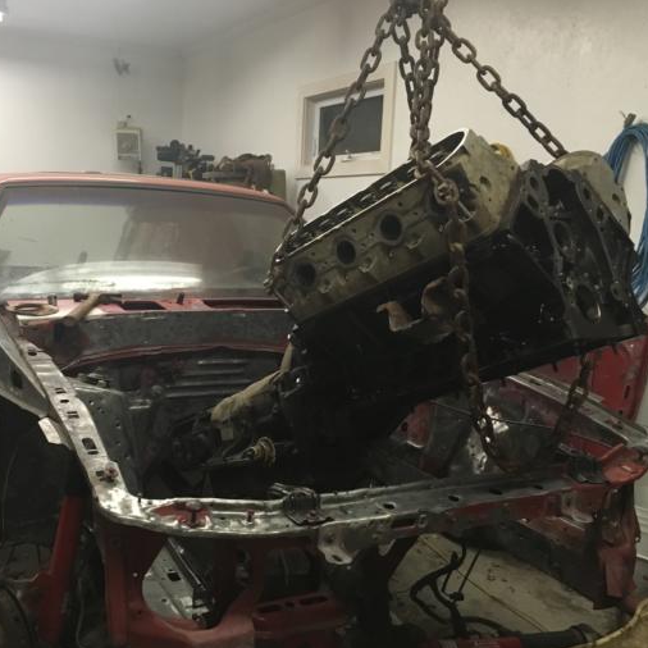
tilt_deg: -8.6
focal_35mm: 35
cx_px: 245
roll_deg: -1.4
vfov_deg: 47.2
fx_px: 741
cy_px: 328
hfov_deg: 46.8
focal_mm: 4.15
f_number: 2.2
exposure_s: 1/30
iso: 200
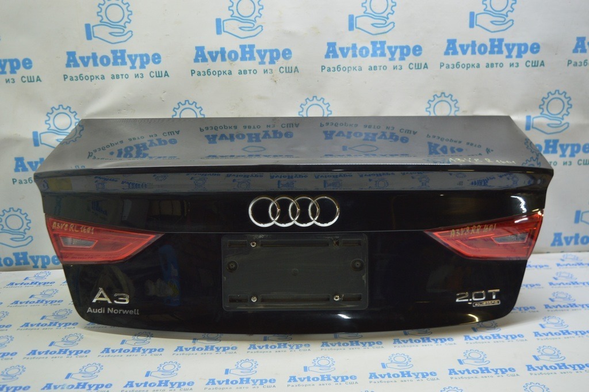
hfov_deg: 55.1
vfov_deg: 38.3
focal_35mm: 34
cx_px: 294
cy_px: 196
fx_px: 564
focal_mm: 23
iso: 400
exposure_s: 1/40
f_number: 3.8
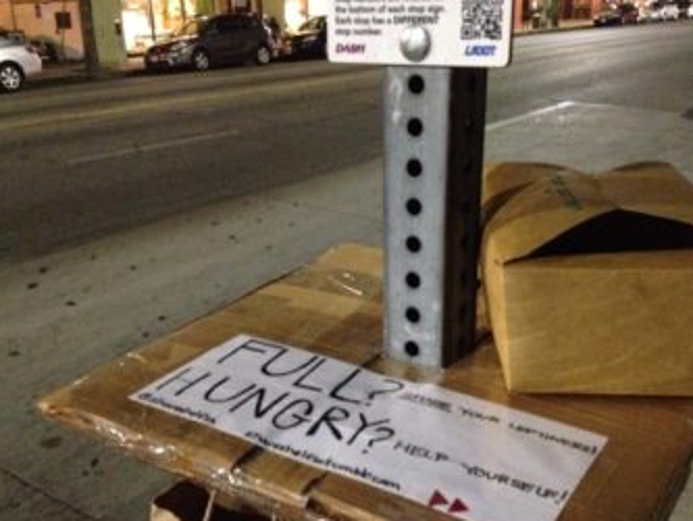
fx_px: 841
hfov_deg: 44.7
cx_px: 375
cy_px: 308
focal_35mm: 42
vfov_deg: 34.3
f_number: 2.4
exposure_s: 1/15
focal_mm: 4.28
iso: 800
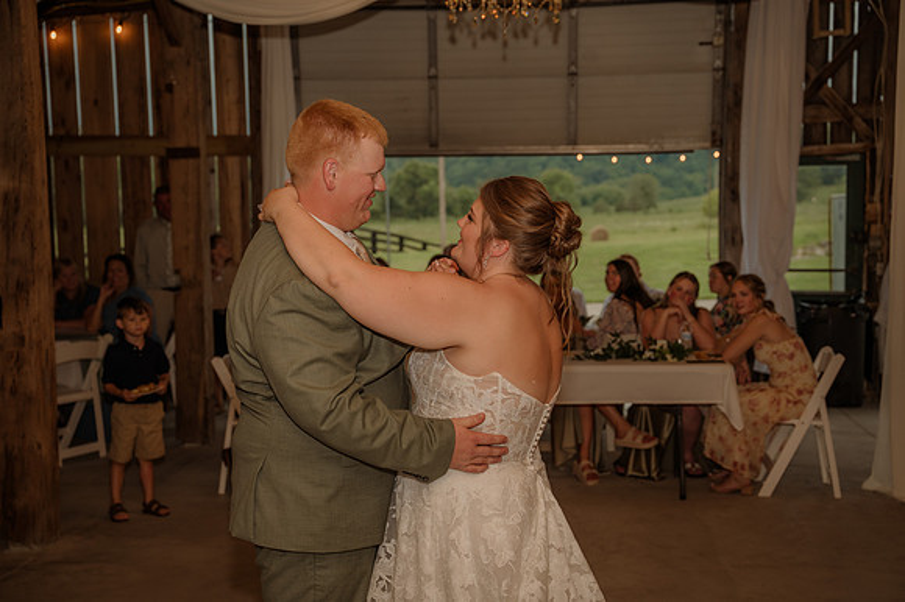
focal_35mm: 53
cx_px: 452
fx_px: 1332
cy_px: 301
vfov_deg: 25.5
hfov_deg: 37.5
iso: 320
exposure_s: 1/200
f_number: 4
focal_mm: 53
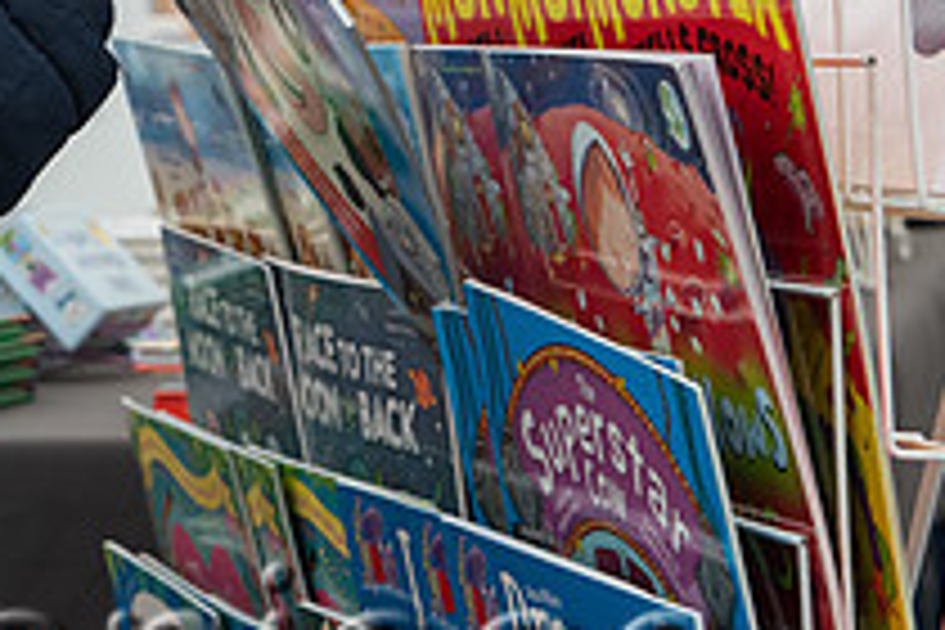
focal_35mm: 160
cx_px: -54
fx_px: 4200
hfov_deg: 12.6
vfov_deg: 8.6
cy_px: 128
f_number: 7.1
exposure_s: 1/100
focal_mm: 58
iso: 1100
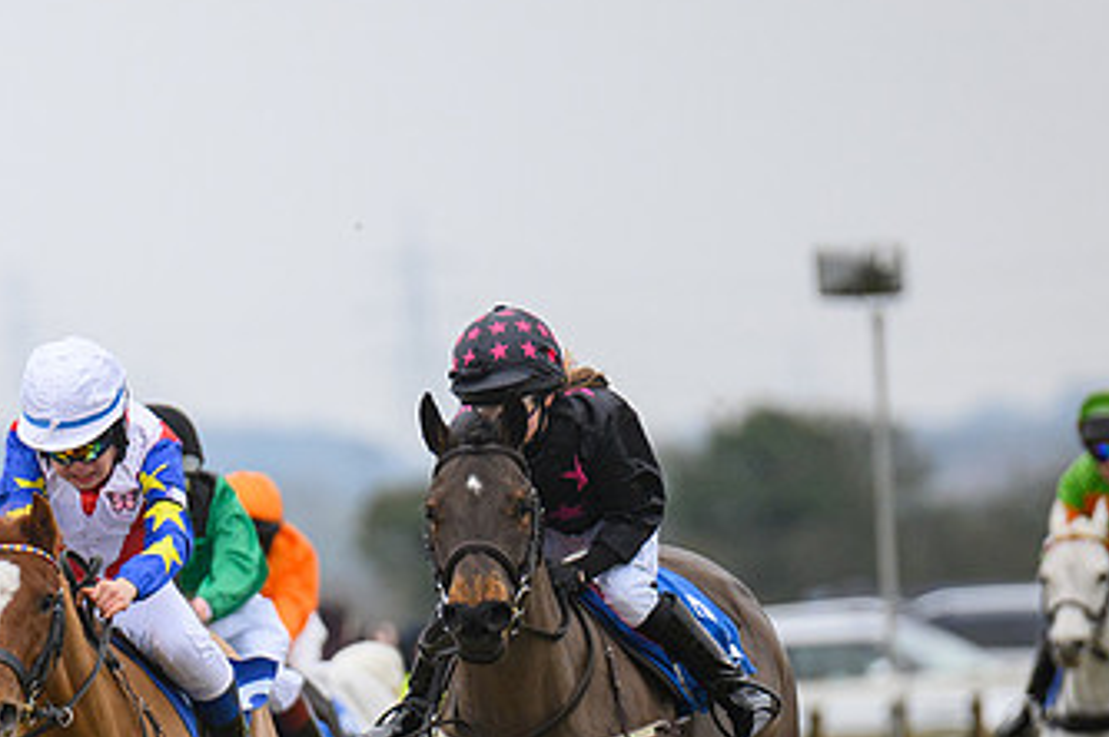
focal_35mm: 668
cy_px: 621
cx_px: -151
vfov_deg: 2.1
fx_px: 20558
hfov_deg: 3.1
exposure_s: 1/800
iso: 800
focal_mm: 250
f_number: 4
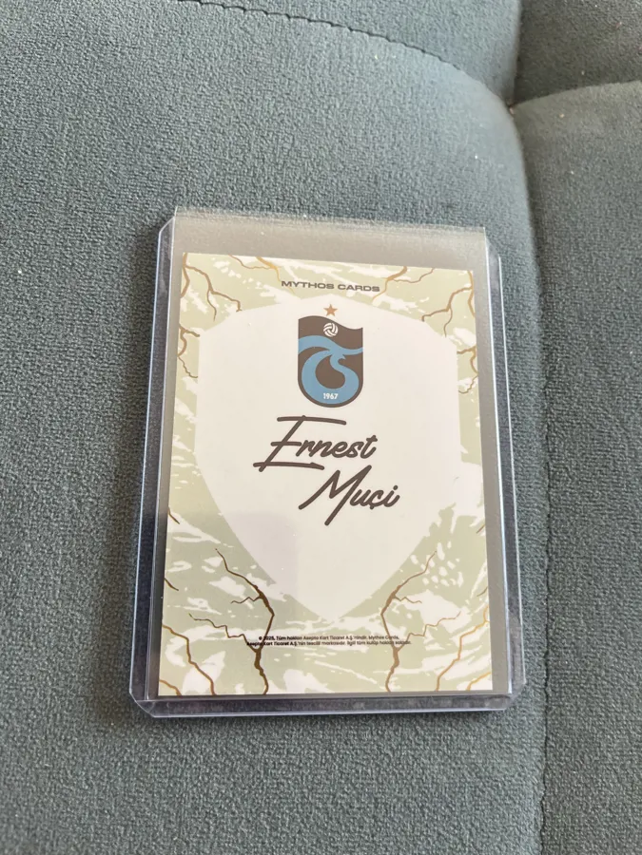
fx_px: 643
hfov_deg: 53.1
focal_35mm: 26
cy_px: 428
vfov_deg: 67.3
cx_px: 321
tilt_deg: -72.7
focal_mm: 5.1
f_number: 1.6
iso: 40
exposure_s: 1/122
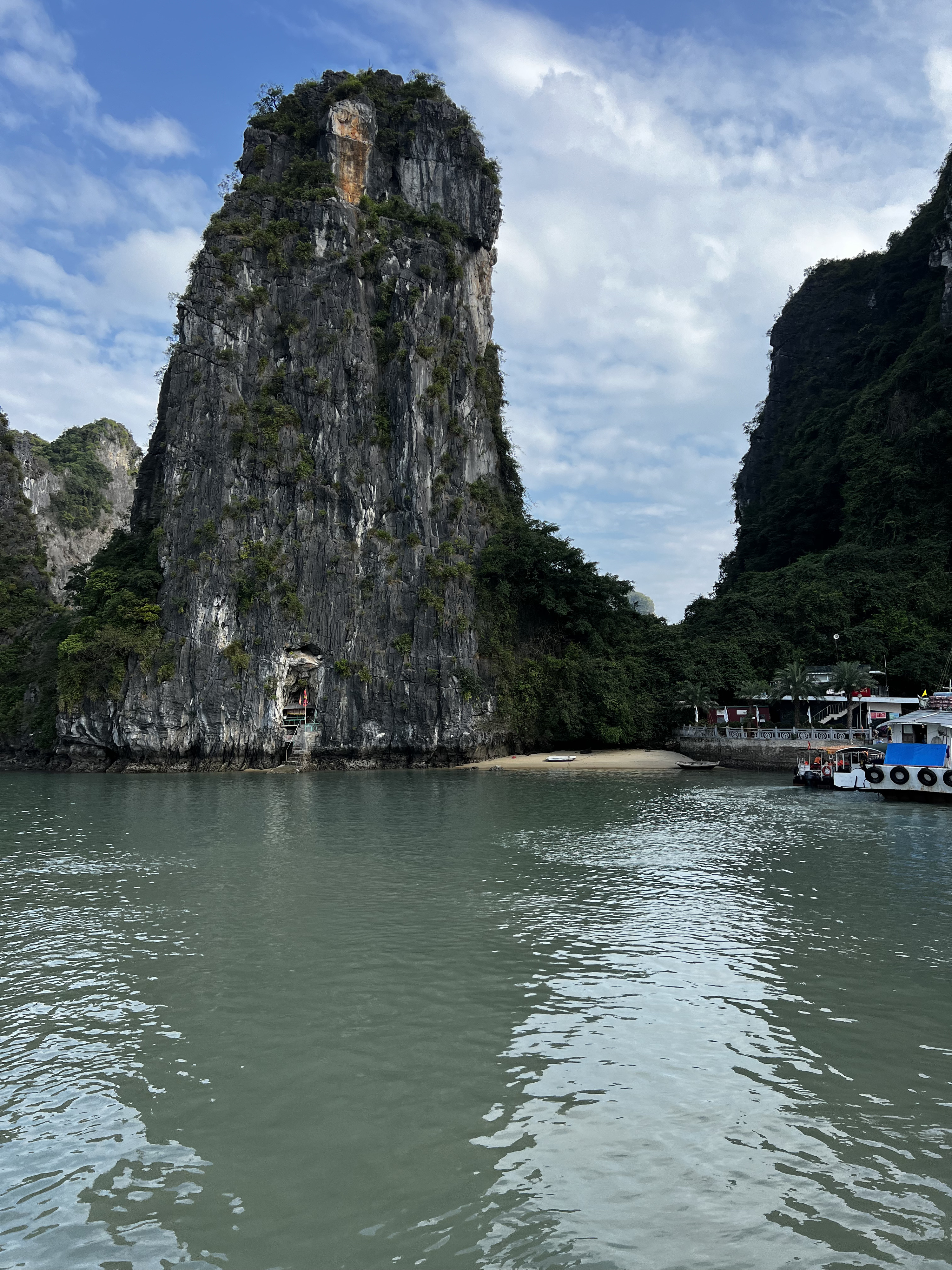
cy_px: 635
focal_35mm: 26
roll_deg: +1.2
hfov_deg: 53.1
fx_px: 953
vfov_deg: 67.3
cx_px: 476
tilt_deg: +3.0
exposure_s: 1/2299
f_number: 1.5
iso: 50
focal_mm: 5.7
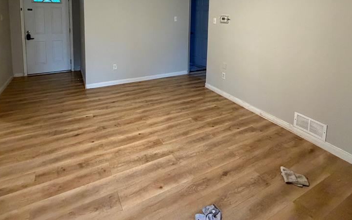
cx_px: 173
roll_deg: -0.4
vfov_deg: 52.3
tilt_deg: -5.2
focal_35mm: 21
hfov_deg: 82.3
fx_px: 201
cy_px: 34
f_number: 2.2
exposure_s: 1/60
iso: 640
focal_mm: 2.22
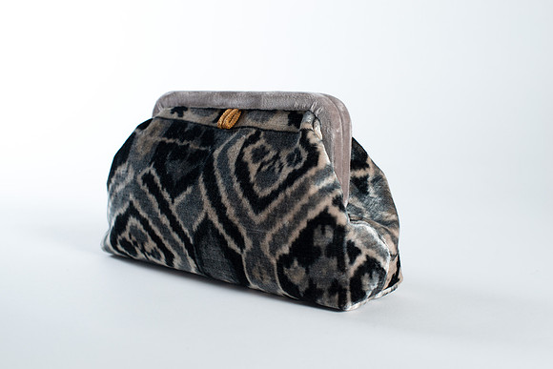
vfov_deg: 27.0
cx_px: 276
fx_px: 768
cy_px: 184
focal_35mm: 50
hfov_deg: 39.6
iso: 200
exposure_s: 1/200
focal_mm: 50
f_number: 6.3
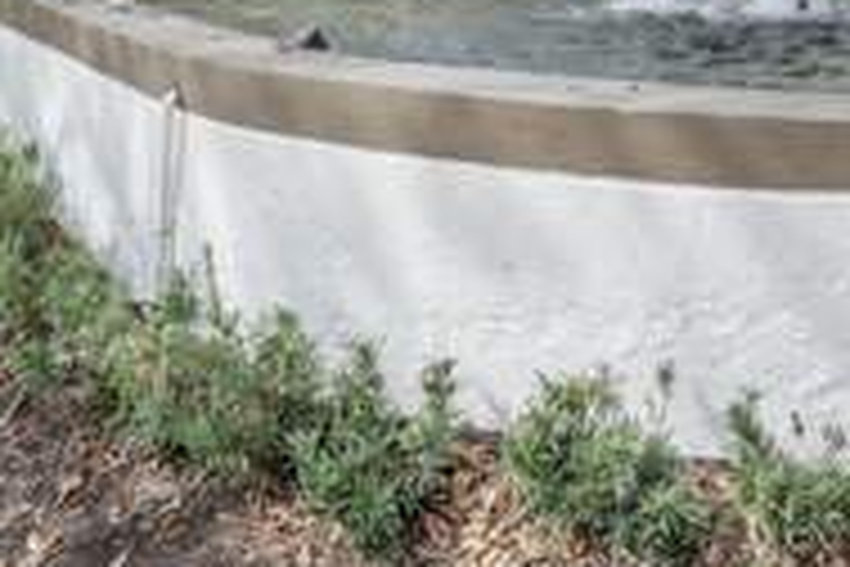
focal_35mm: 38
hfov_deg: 45.4
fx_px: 897
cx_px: 783
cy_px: -135
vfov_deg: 29.5
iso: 100
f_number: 11
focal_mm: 10
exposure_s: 1/160
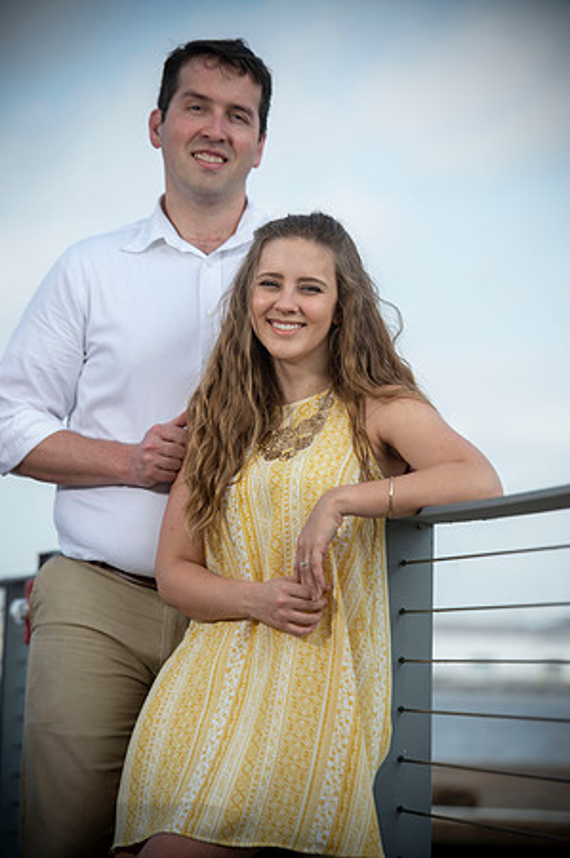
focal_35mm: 165
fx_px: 3928
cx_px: 285
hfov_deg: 8.3
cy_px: 429
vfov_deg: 12.5
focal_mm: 165
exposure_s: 1/200
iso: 50
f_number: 5.6
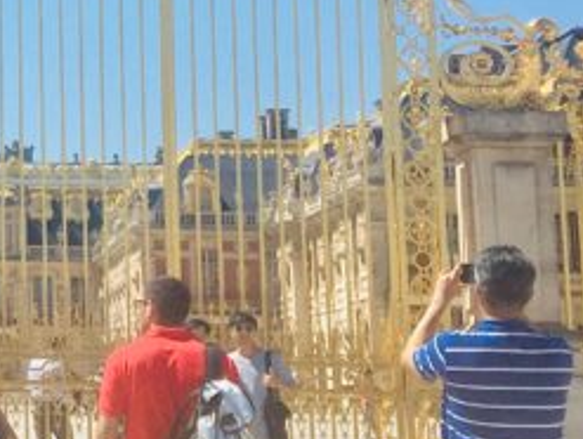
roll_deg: -0.5
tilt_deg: +11.6
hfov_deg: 14.9
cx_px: -359
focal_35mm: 120
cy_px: 17
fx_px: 2024
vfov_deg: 12.3
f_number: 2.2
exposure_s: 1/2079
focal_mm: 4.15
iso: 25
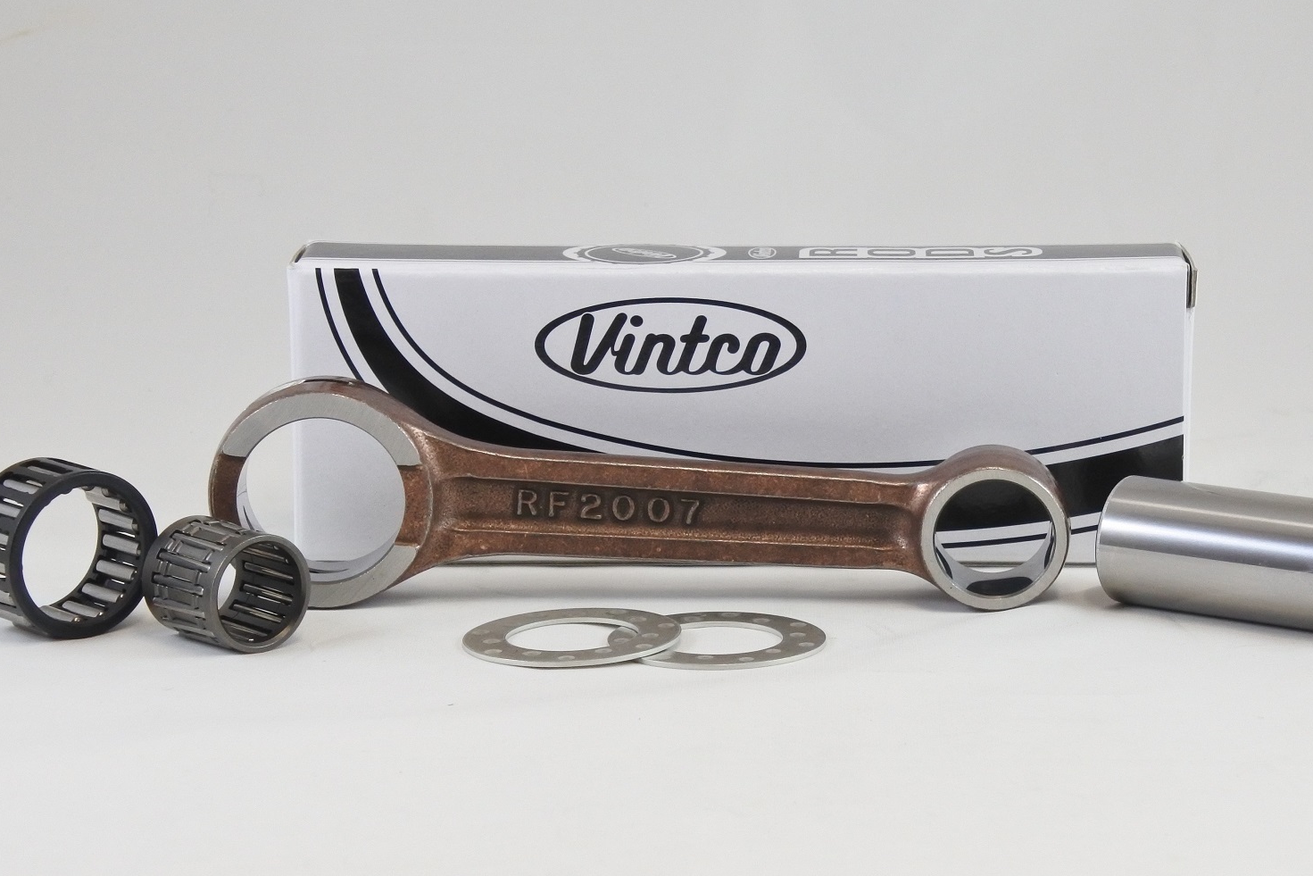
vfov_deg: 14.7
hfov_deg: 21.9
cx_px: 707
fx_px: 3392
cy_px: 448
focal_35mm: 93
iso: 720
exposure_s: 1/125
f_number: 5.6
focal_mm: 29.1
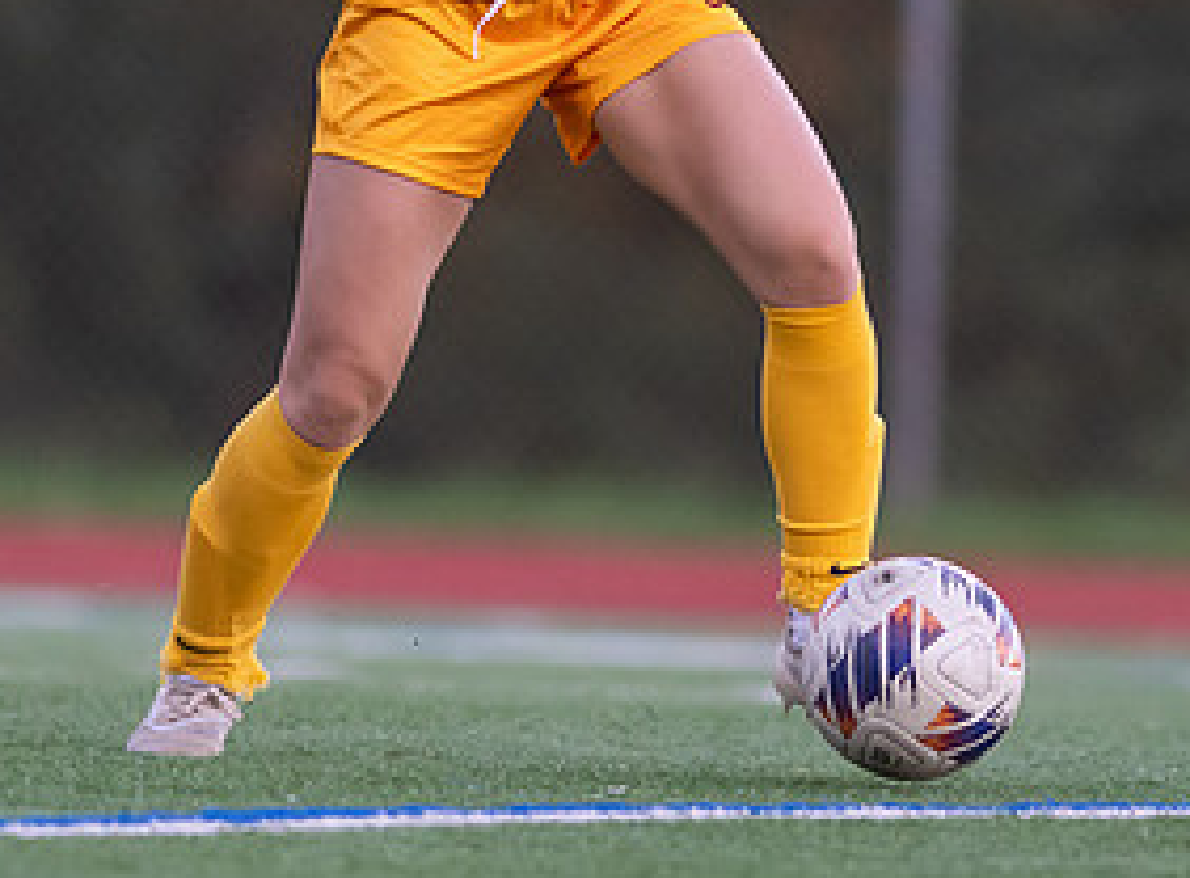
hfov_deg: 2.0
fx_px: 34447
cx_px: 452
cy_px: 228
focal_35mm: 1008
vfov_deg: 1.5
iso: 2200
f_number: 2.8
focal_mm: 300
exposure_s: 1/1600
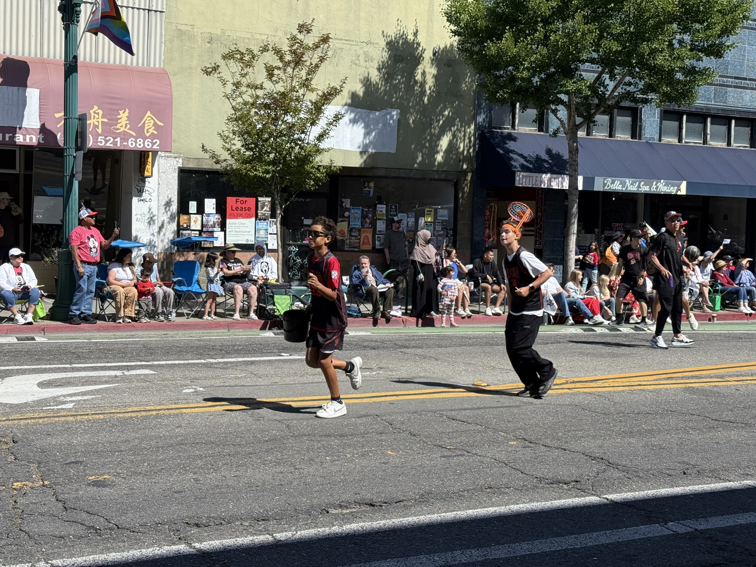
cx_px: 362
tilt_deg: -2.5
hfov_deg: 37.5
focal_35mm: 51
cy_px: 274
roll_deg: -1.7
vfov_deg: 28.6
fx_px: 1114
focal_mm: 6.76
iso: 64
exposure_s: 1/3534
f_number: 1.78
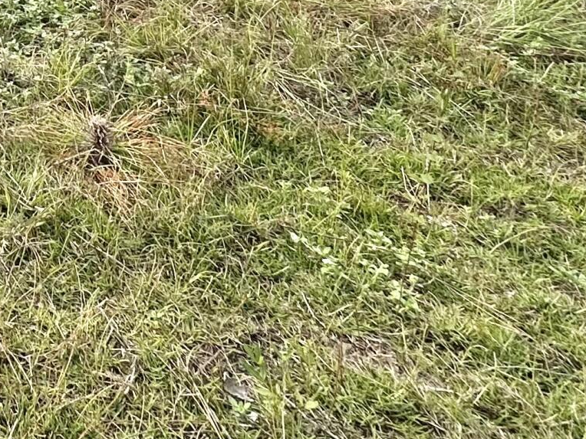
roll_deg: -0.4
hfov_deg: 24.7
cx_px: -344
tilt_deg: -3.4
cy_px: -382
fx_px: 931
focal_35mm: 55
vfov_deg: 19.1
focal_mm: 2.22
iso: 50
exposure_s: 1/1261
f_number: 2.2
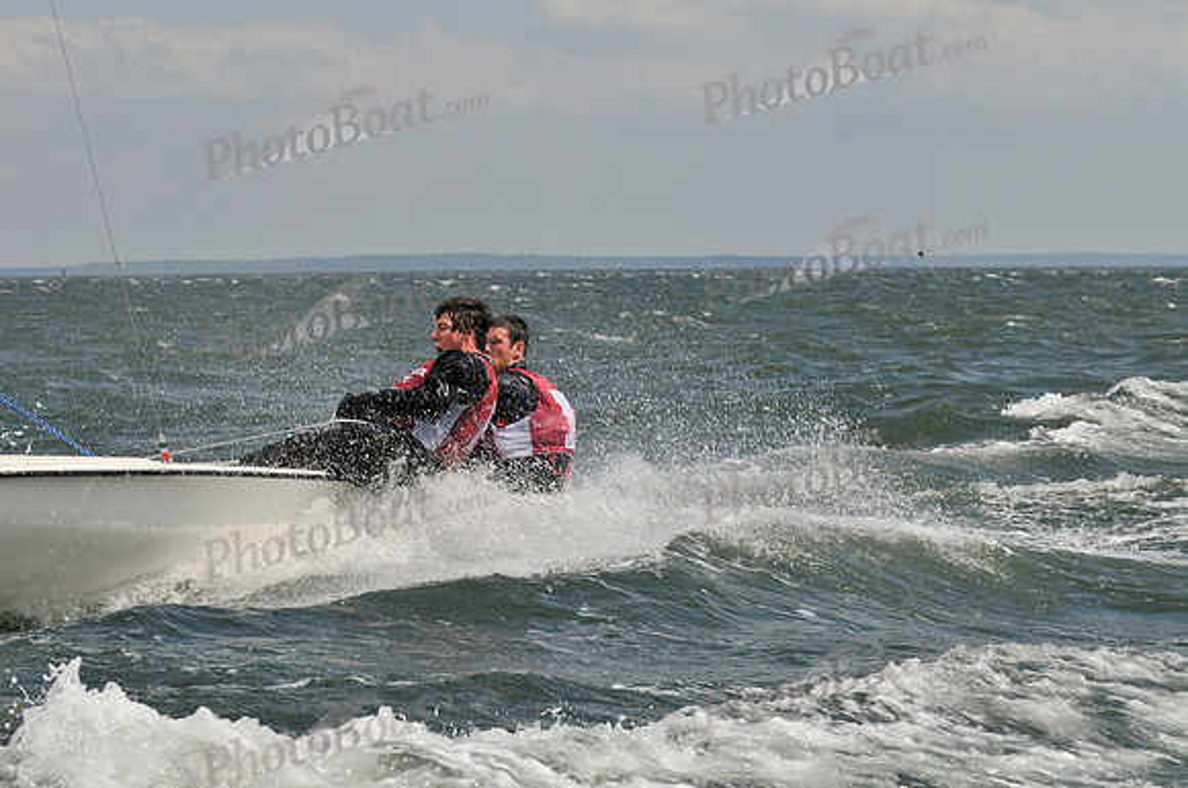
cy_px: 394
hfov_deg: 9.8
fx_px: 6920
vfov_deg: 6.5
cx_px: 594
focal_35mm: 210
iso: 200
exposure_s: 1/800
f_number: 10
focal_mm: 140
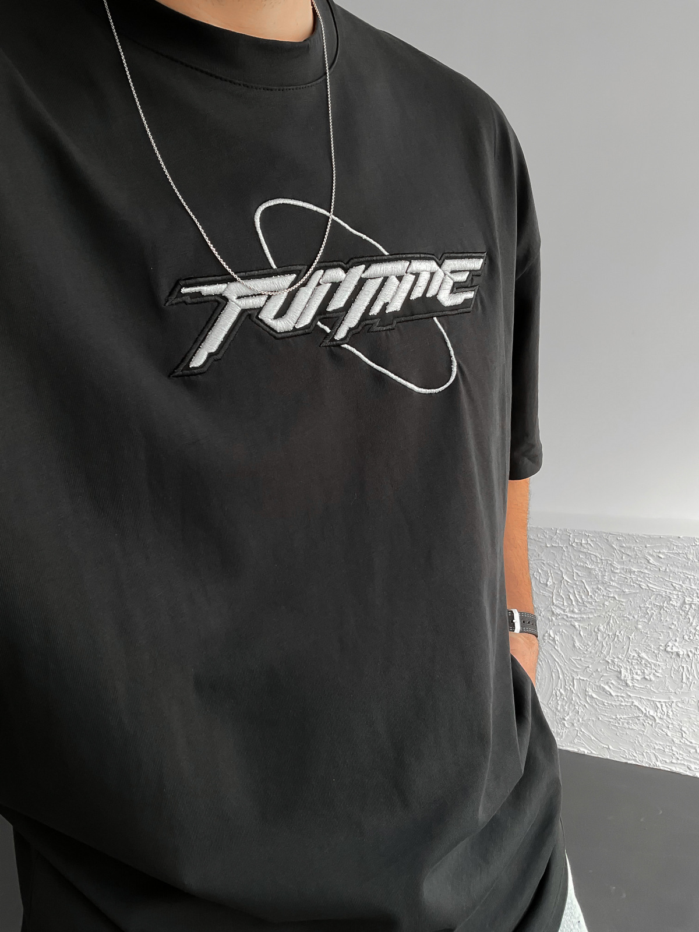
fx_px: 781
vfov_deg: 61.7
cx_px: 350
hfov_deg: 48.2
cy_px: 466
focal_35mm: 29
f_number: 1.8
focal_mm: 3
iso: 16
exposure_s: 1/120
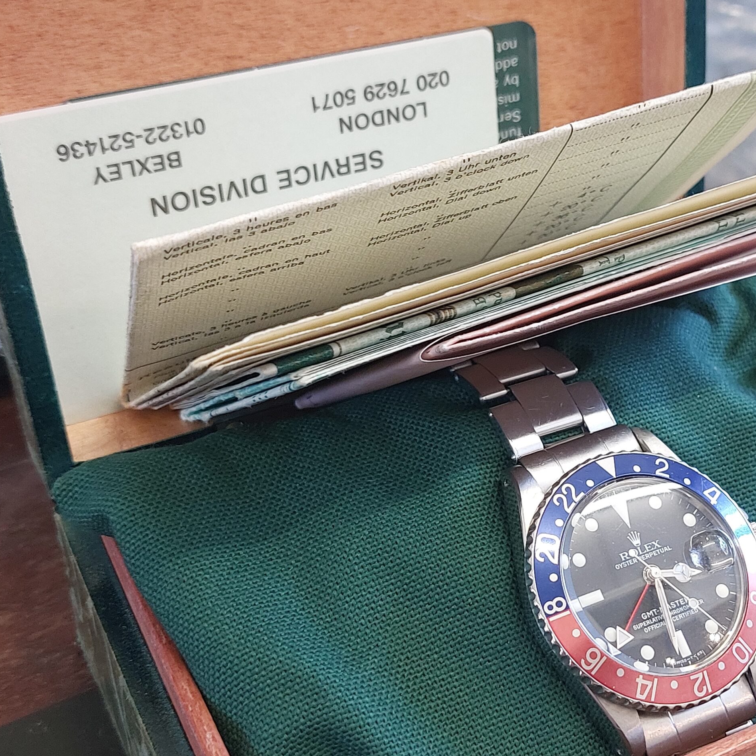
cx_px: 489
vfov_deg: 54.0
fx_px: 741
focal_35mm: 30
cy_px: 384
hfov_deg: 53.2
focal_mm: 5.23
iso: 200
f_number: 1.8
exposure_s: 1/50
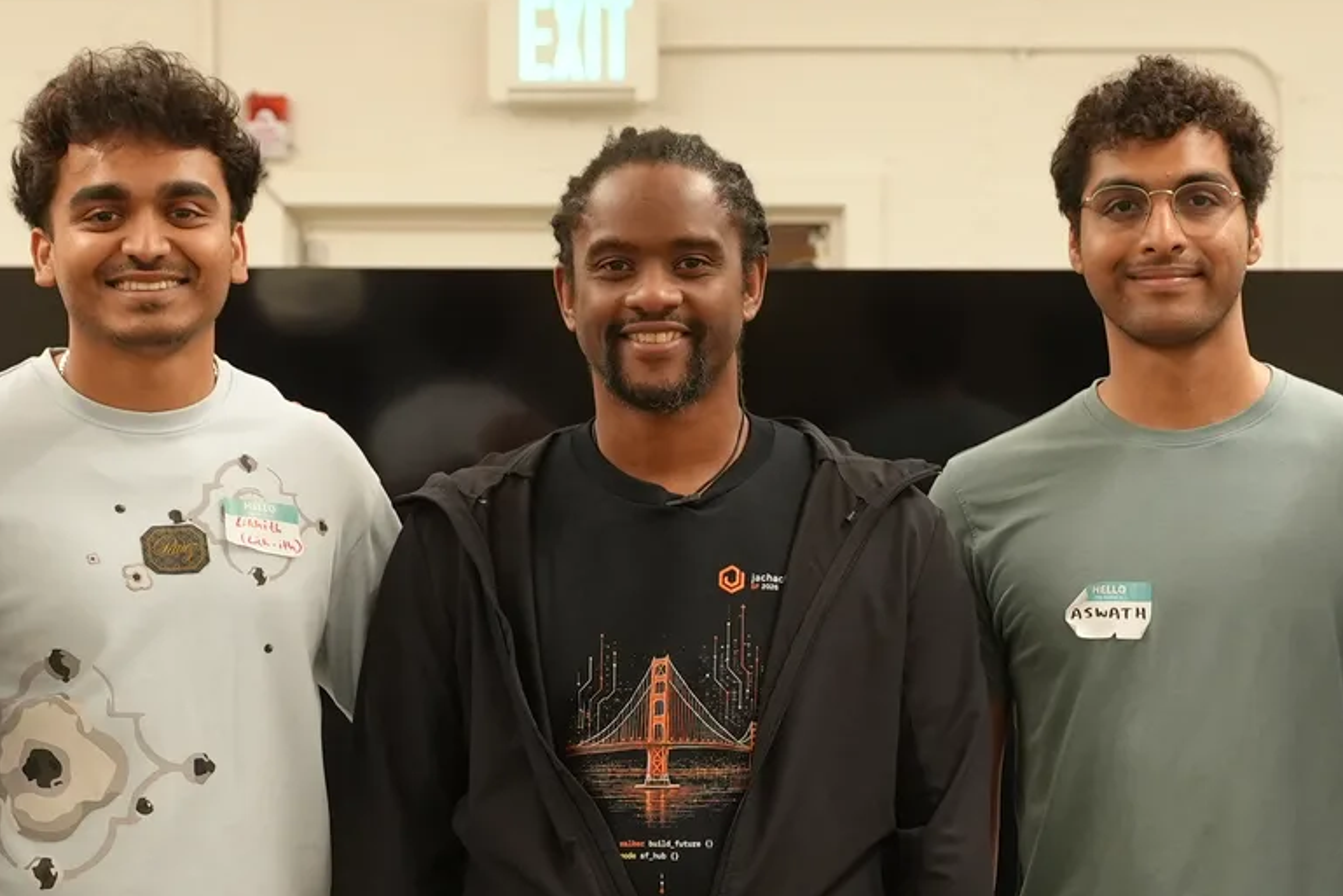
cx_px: 671
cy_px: 746
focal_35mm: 103
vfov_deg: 13.2
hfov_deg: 19.8
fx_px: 3843
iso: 2500
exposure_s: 1/160
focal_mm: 44
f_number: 4
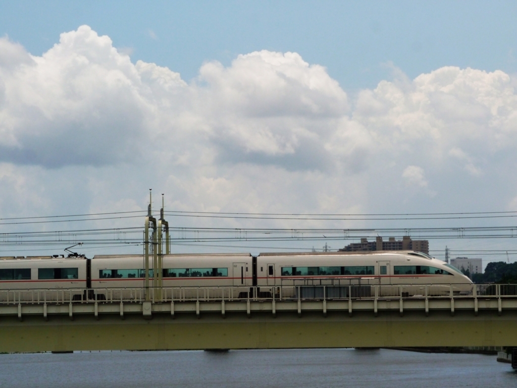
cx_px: 258
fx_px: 3526
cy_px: 194
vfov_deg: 6.3
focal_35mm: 236
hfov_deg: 8.4
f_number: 13
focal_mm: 118
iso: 800
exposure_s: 1/2500
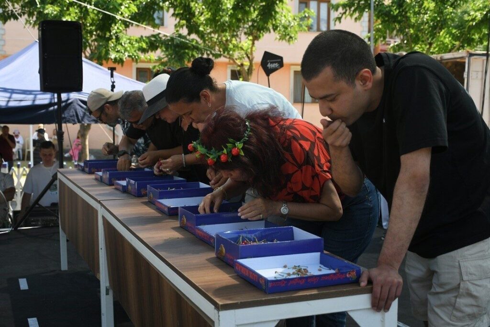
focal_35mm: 48
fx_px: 653
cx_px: 245
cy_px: 164
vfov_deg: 28.1
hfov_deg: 41.1
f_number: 4
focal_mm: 32
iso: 140
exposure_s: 1/320
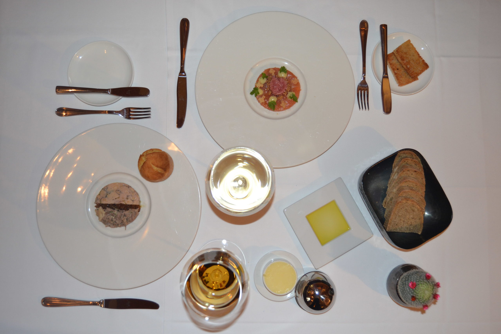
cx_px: 250
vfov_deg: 43.6
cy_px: 167
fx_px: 417
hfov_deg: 61.9
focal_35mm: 30
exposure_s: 1/60
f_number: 3.5
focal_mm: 20
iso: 640
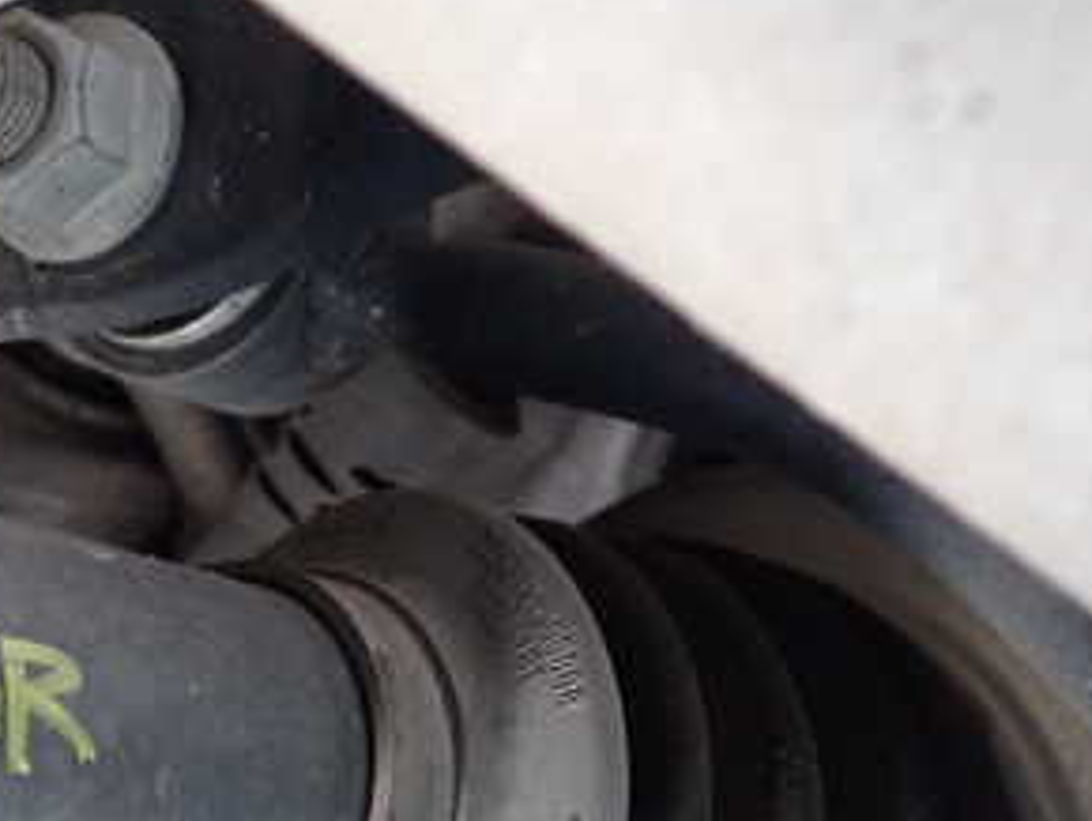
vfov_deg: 23.6
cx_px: 169
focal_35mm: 62
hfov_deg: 30.2
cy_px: 557
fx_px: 1957
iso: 800
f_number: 2.3
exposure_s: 1/25
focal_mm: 5.4
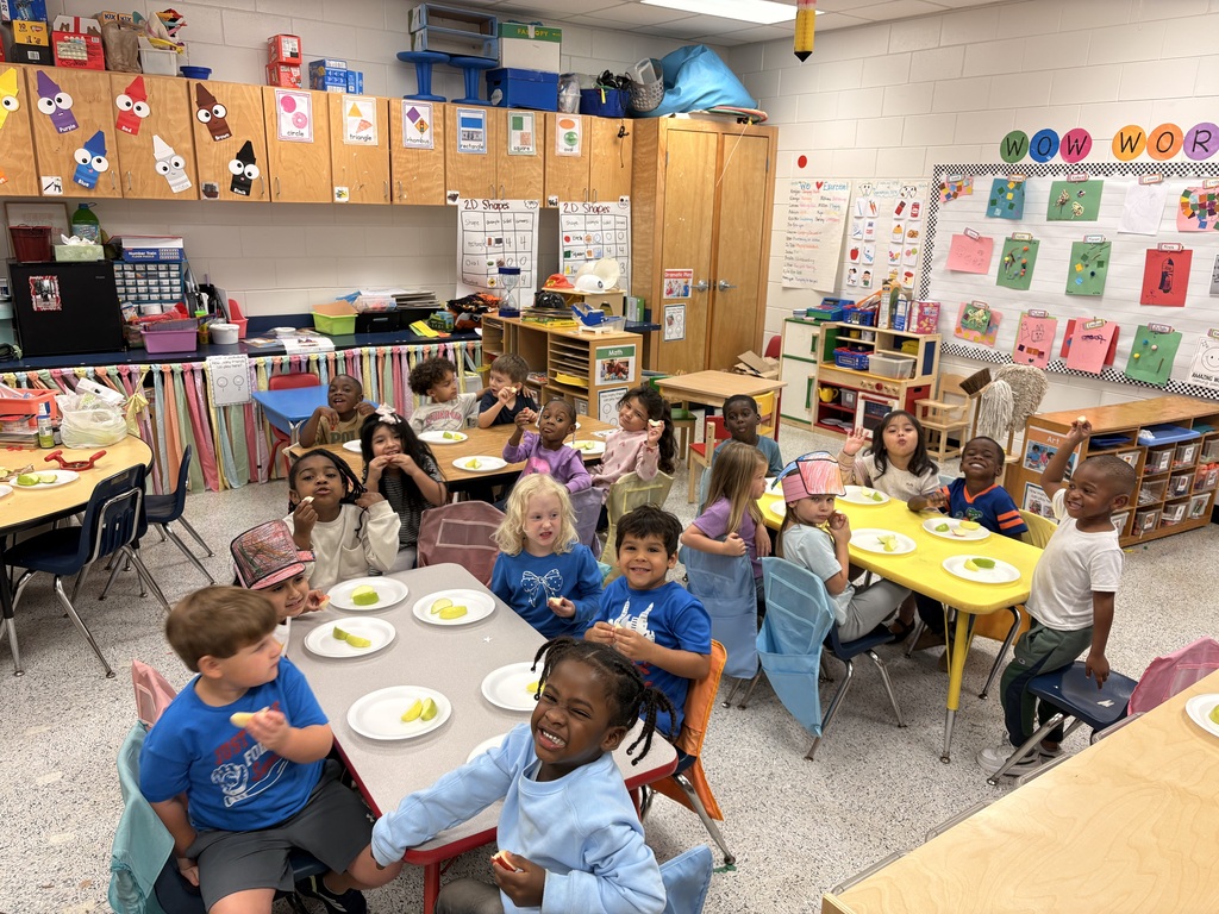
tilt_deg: -15.6
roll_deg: -1.6
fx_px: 916
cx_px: 610
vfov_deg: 53.1
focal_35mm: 26
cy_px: 457
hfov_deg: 67.3
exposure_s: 1/60
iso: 64
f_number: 1.6
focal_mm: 5.96
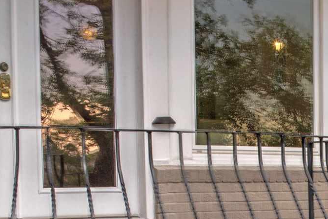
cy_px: 326
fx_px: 1039
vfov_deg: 11.5
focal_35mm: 114
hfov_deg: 17.2
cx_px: 388
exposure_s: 1/20
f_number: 7.1
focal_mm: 12.3
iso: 100
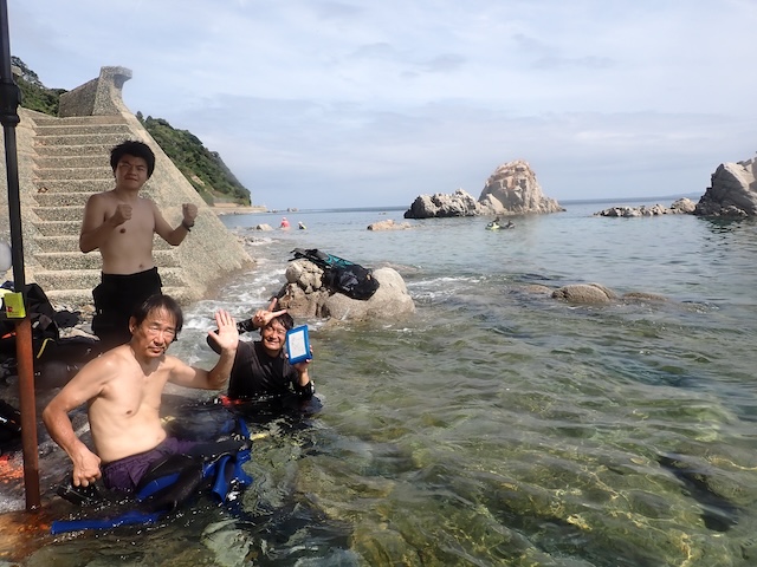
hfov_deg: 69.4
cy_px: 284
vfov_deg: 54.9
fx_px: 547
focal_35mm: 25
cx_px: 378
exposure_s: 1/250
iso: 100
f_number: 8
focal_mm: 4.5
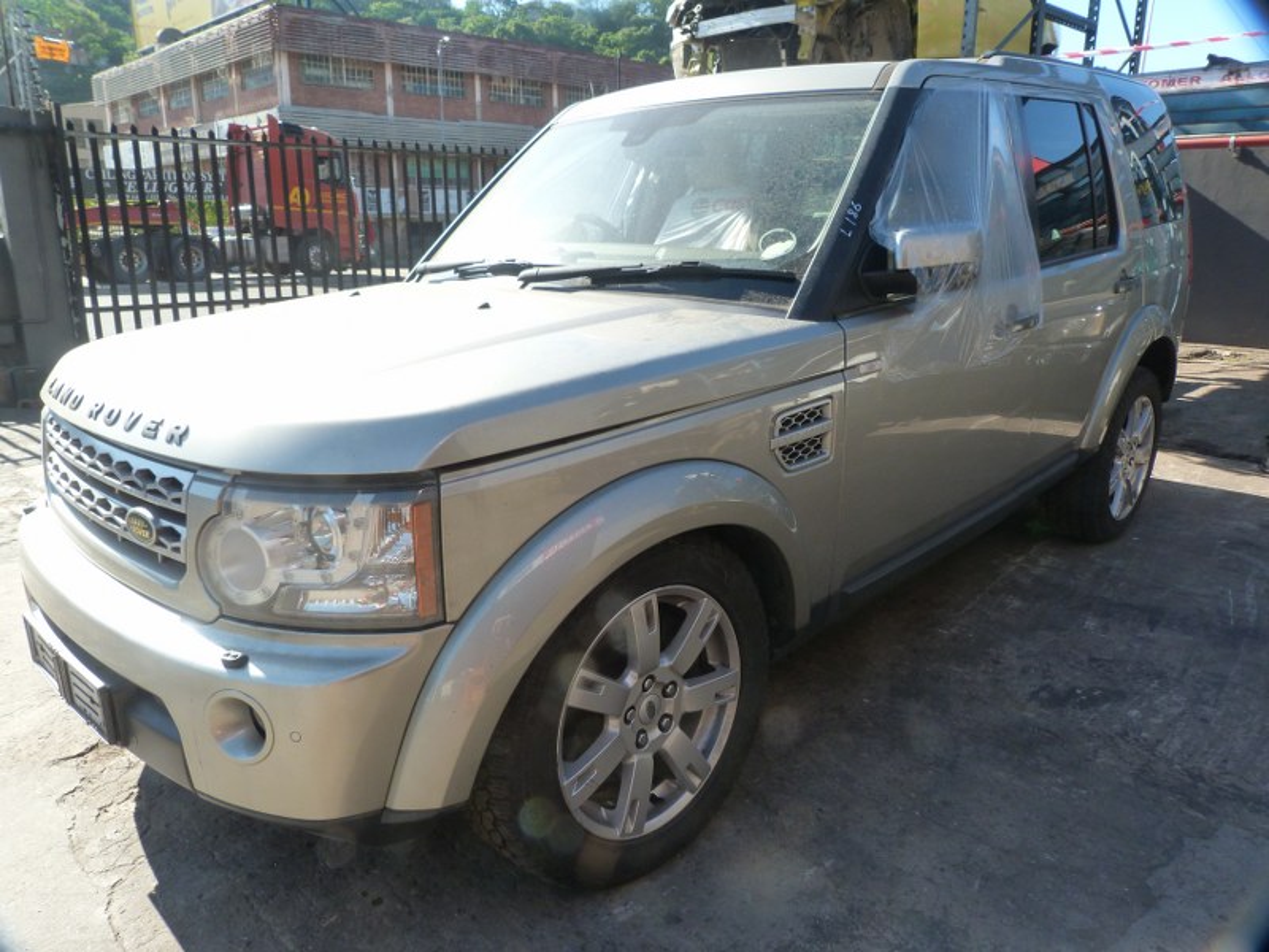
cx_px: 634
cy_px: 476
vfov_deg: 54.9
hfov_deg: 69.4
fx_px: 916
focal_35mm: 25
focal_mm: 4.5
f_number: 4
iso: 125
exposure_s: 1/160
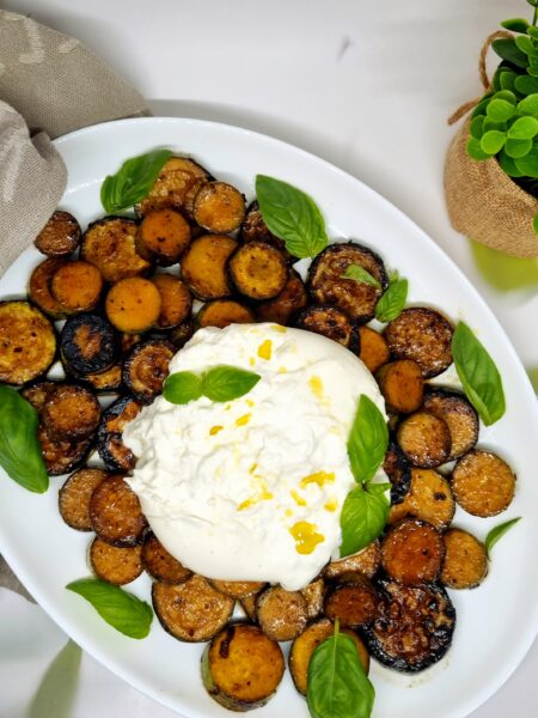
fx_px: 539
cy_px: 359
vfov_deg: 67.3
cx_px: 269
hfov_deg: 53.1
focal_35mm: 26
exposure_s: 1/111
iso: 50
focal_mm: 5.4
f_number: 1.8
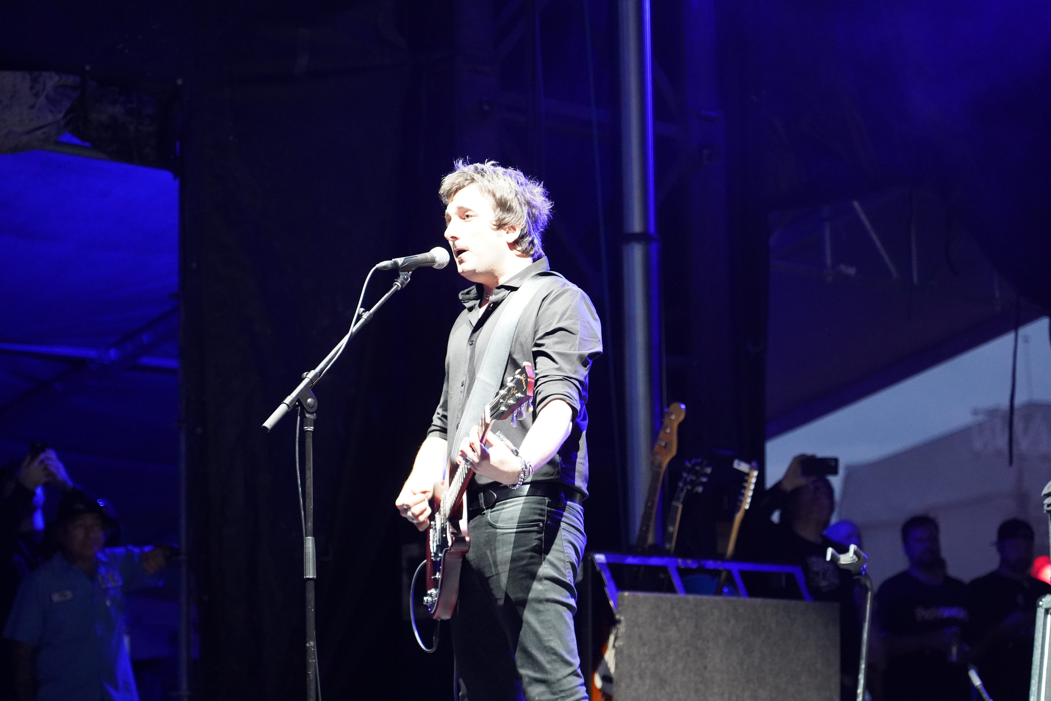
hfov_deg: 19.5
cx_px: 526
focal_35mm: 105
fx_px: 3065
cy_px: 350
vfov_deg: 13.0
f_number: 4
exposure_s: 1/125
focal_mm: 105
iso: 8000
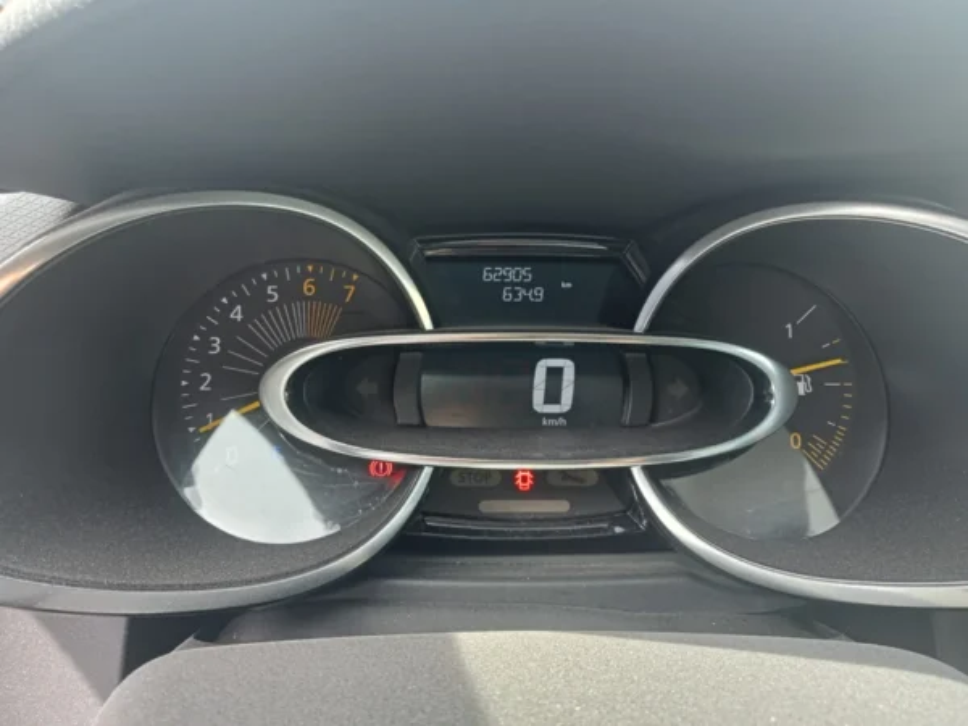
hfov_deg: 63.4
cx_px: 484
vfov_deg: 49.7
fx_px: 783
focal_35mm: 28
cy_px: 363
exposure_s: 1/33.3
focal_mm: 3.46
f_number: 2.2
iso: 106
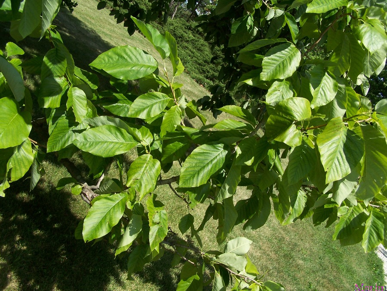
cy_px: 146
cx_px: 194
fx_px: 425
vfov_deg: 37.7
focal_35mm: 38
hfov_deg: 49.0
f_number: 4
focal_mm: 6.3
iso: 80
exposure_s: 1/500
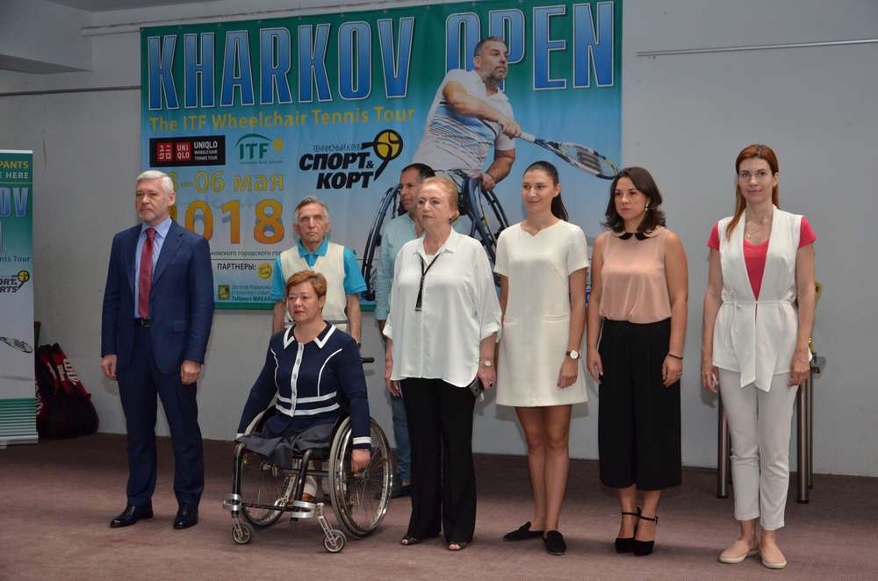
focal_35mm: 51
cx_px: 439
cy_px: 290
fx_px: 1241
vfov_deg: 26.4
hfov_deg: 39.0
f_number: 4.2
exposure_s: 1/250
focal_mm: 34
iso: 800
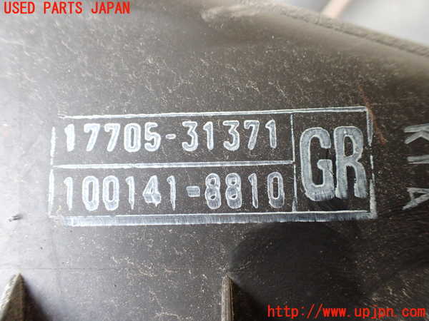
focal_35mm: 30
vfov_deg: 46.8
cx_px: 214
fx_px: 372
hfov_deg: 60.0
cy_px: 160
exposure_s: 1/125
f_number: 2.3
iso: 800
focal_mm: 5.4
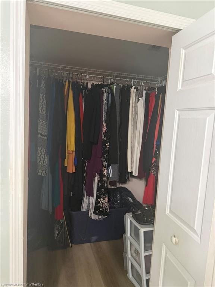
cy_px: 144
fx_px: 199
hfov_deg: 56.8
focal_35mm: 24
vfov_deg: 71.6
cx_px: 108
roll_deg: -5.2
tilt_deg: -5.0
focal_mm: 6.76
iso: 800
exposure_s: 1/60
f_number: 1.78
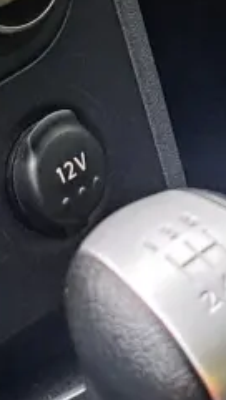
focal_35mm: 185
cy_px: -225
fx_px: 1966
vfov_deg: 11.1
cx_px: 268
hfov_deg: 6.5
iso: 400
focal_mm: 5.23
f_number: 1.8
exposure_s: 1/33
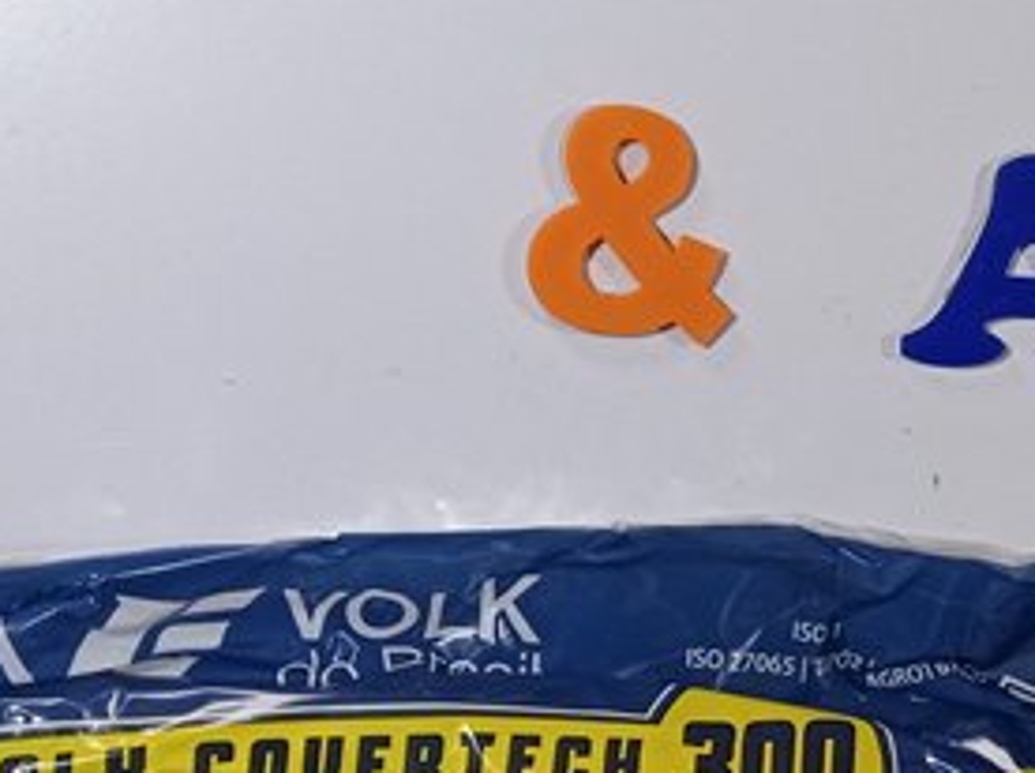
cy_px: 871
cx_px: 1541
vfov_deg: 13.9
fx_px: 3104
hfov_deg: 17.1
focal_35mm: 104
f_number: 1.79
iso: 100
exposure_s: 1/127
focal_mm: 4.7
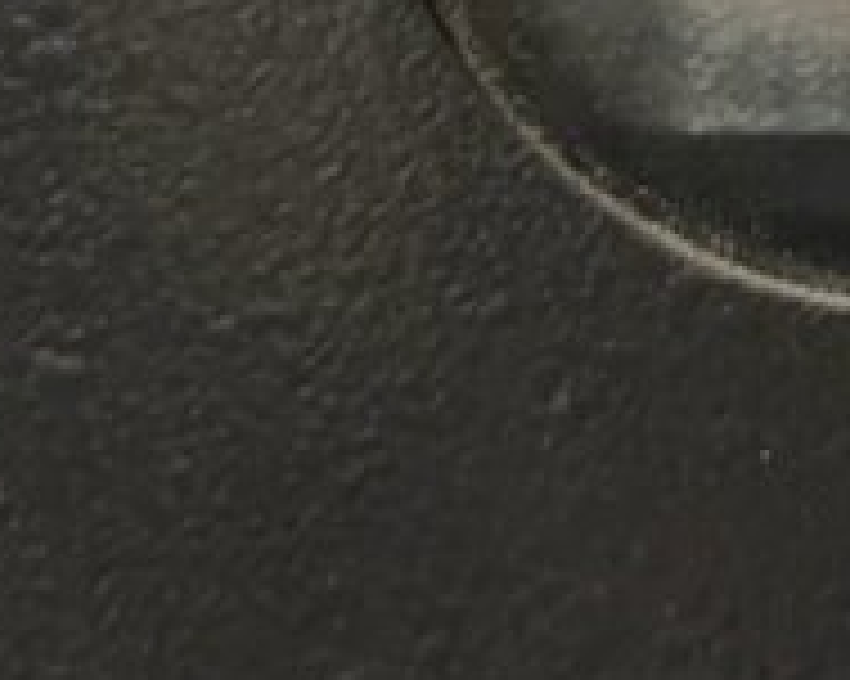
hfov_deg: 21.8
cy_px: -306
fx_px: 2162
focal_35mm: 86
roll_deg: -2.2
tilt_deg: -7.7
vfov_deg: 16.4
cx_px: 724
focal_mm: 5.1
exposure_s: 1/30
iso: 500
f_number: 1.6
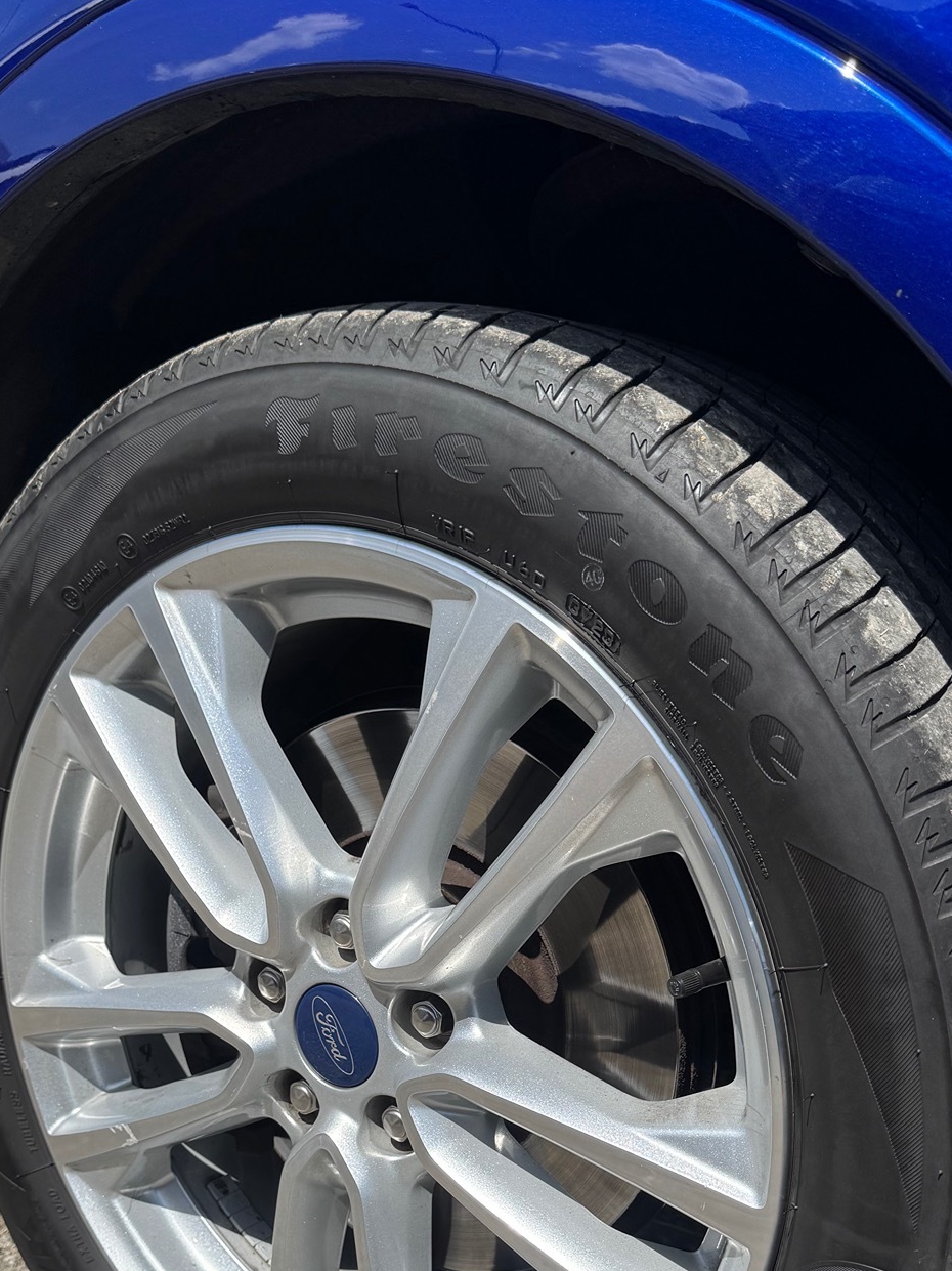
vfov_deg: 45.9
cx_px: 412
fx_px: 1431
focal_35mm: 39
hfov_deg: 36.7
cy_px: 981
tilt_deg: -16.7
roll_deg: -2.3
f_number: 1.78
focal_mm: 6.76
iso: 80
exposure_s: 1/4049
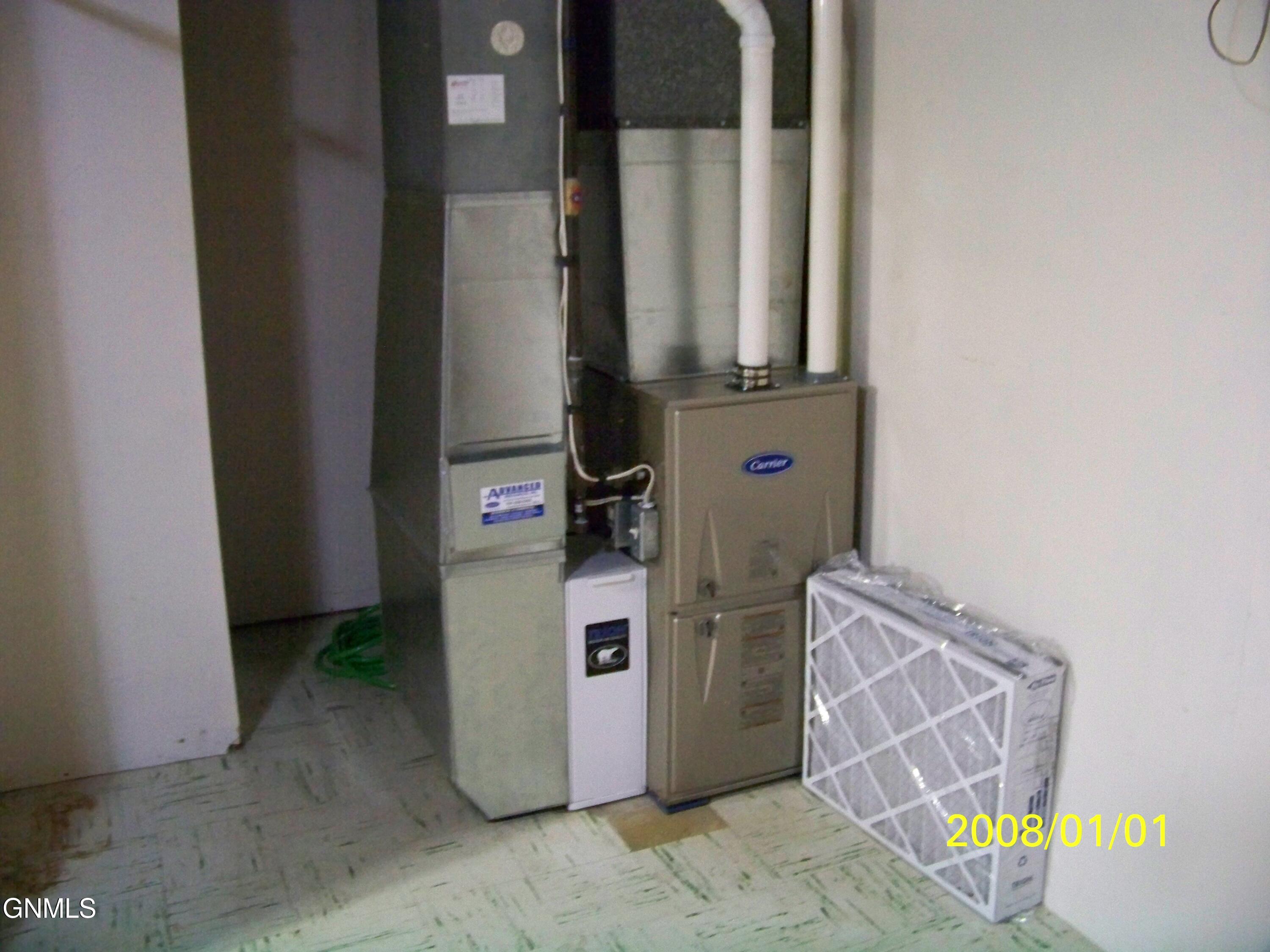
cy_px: 476
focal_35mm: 33
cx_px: 635
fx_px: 1211
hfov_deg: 55.4
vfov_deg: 42.9
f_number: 2.8
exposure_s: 1/30
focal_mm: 5.85
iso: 640
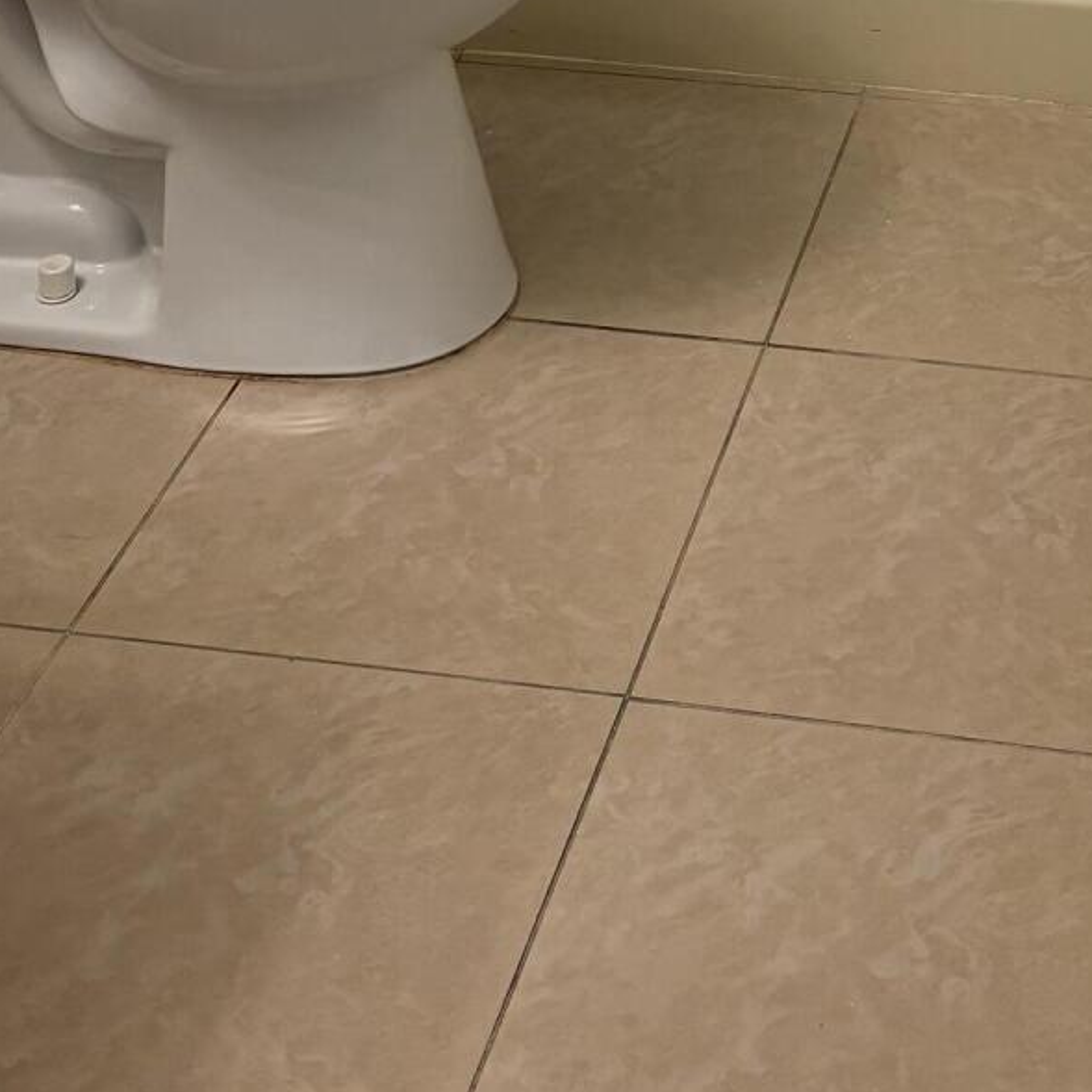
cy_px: -653
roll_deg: -1.9
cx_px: 1025
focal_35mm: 78
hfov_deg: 21.6
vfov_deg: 18.9
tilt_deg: -13.7
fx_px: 2784
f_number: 1.6
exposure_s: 1/120
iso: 100
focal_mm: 5.96
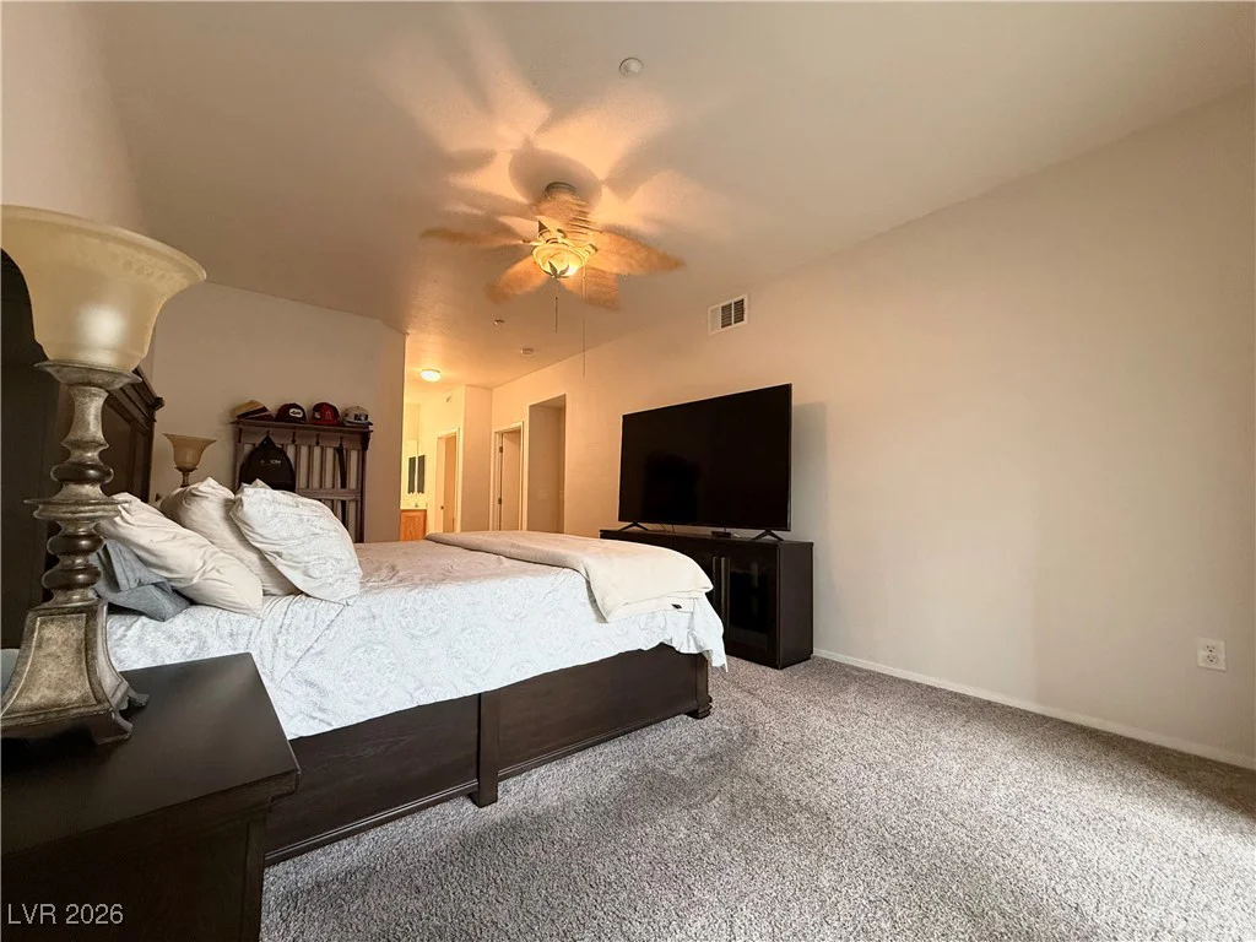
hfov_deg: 102.1
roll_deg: -0.1
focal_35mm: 14
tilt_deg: +4.2
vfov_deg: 85.7
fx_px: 508
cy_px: 471
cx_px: 628
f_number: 2.2
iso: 320
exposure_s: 1/60
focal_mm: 2.22
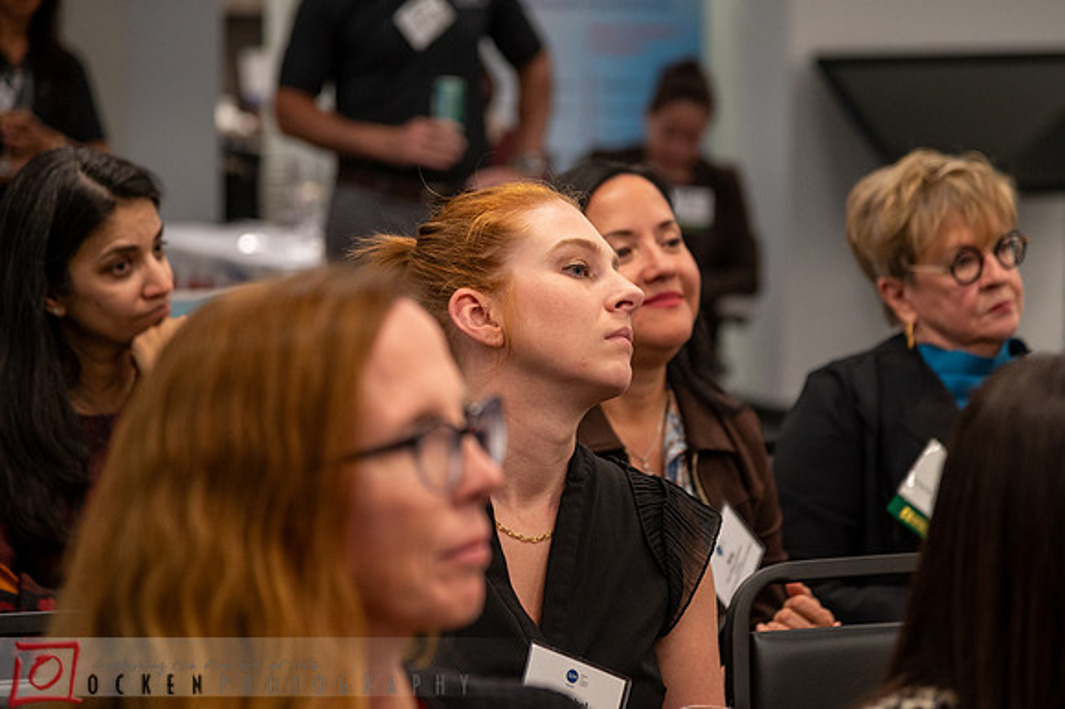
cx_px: 570
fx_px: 4020
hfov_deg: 15.1
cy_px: 371
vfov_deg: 10.1
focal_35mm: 136
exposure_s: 1/160
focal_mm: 120
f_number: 4
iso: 1600
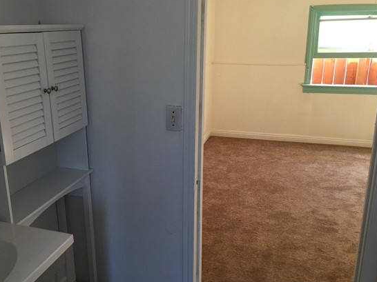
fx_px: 370
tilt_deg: -16.2
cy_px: 133
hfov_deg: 53.8
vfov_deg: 41.7
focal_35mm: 34
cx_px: 160
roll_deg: +0.2
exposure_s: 1/15
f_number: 2.2
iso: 32
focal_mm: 4.15
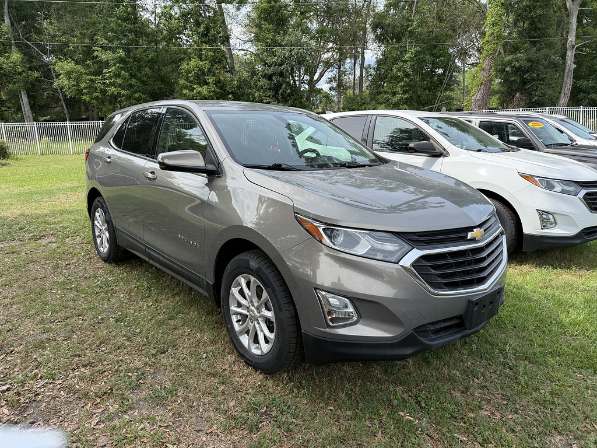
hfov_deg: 71.6
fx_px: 414
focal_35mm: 24
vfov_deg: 56.8
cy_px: 224
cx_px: 298
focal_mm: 6.76
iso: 100
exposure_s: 1/1949
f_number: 1.78
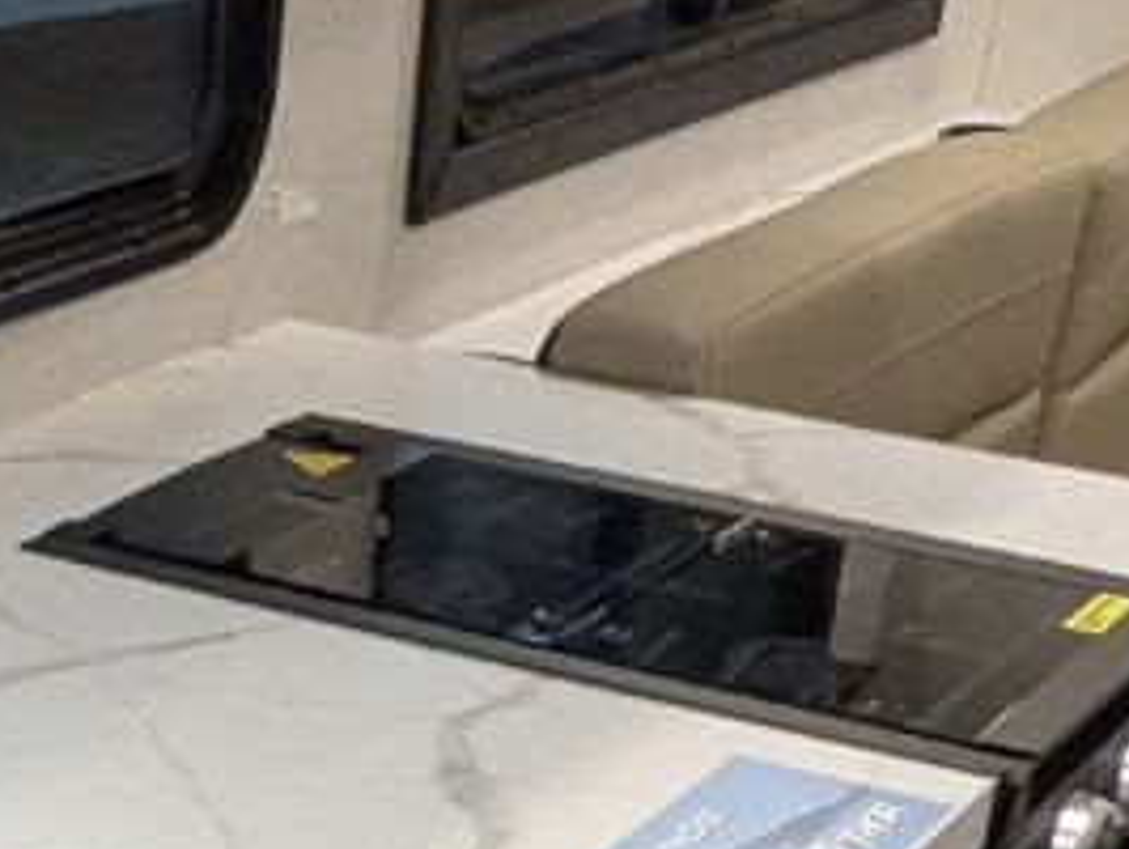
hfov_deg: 22.4
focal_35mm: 84
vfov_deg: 15.6
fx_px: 2742
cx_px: -6
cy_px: 1435
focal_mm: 2.35
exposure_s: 1/100
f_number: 2.2
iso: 451
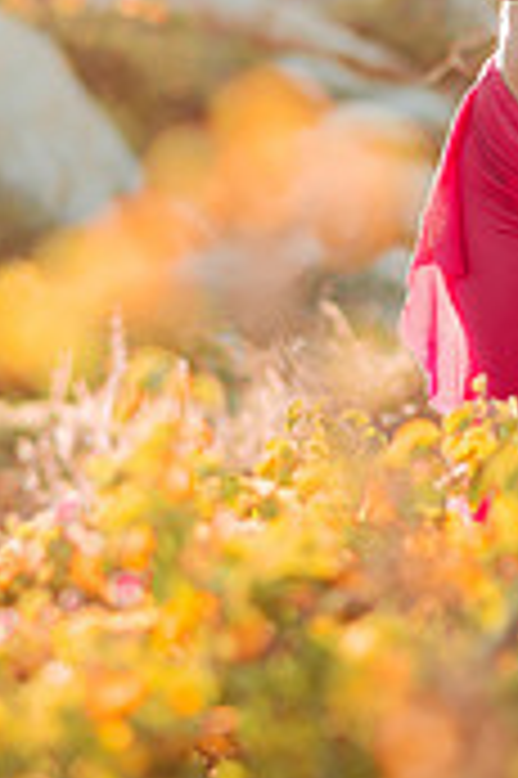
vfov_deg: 13.5
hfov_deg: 9.0
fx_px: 3265
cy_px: 171
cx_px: 509
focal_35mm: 151
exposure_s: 1/1250
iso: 50
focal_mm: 58
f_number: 1.8
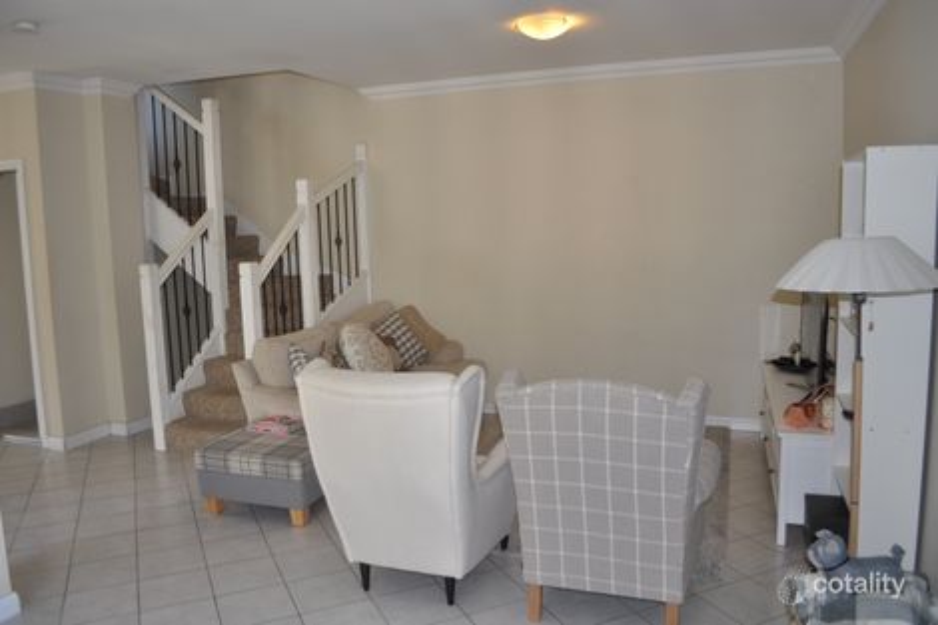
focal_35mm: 27
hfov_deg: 67.4
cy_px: 312
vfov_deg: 47.9
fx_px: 703
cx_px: 469
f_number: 3.5
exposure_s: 1/30
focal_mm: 18
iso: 200
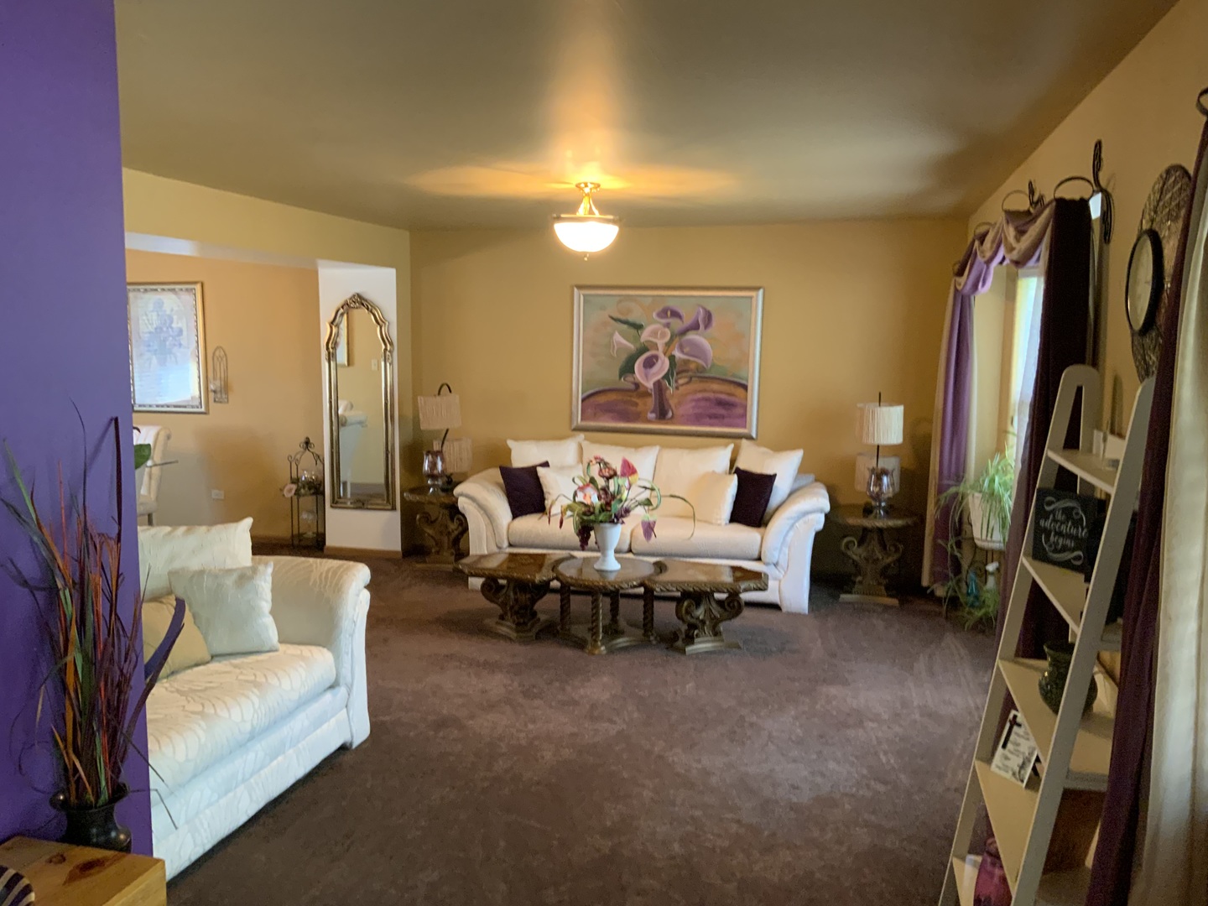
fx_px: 1012
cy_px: 453
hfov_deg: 61.7
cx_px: 604
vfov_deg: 48.2
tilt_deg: -4.5
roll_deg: -1.4
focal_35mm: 29
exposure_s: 1/60
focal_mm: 3
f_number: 1.8
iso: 250
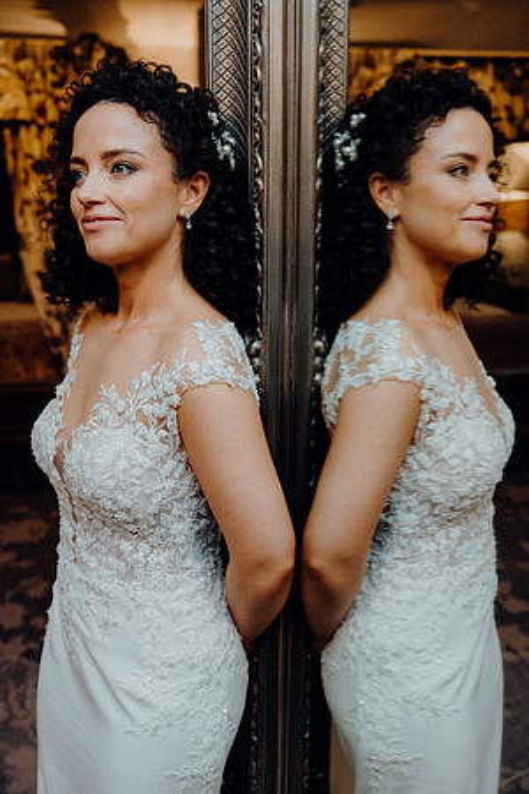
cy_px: 397
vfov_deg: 51.9
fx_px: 815
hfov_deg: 35.9
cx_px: 264
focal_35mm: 37
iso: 2500
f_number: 3.5
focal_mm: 37
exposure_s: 1/160
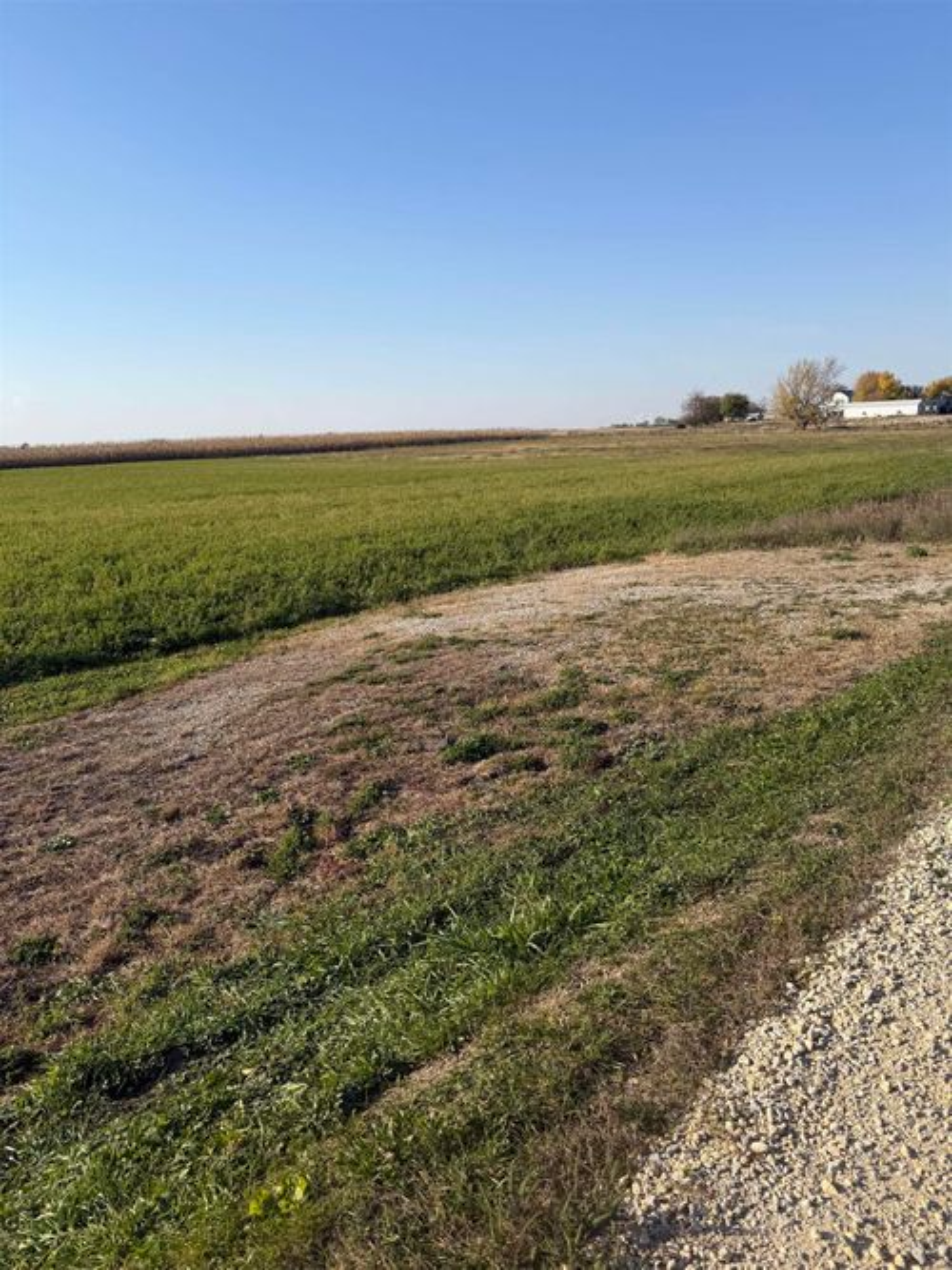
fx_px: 880
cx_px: 476
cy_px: 635
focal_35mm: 24
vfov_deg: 71.6
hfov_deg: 56.8
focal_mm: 6.76
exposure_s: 1/4673
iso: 80
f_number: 1.78
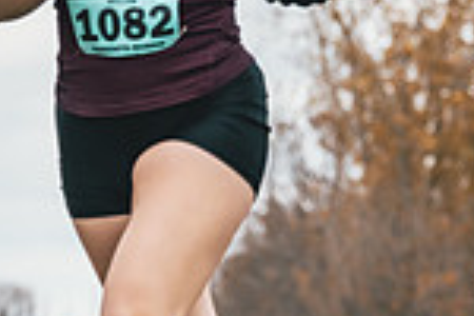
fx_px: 9427
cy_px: 141
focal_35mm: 716
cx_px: 777
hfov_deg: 2.9
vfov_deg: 1.9
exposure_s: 1/800
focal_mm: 174
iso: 400
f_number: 6.3
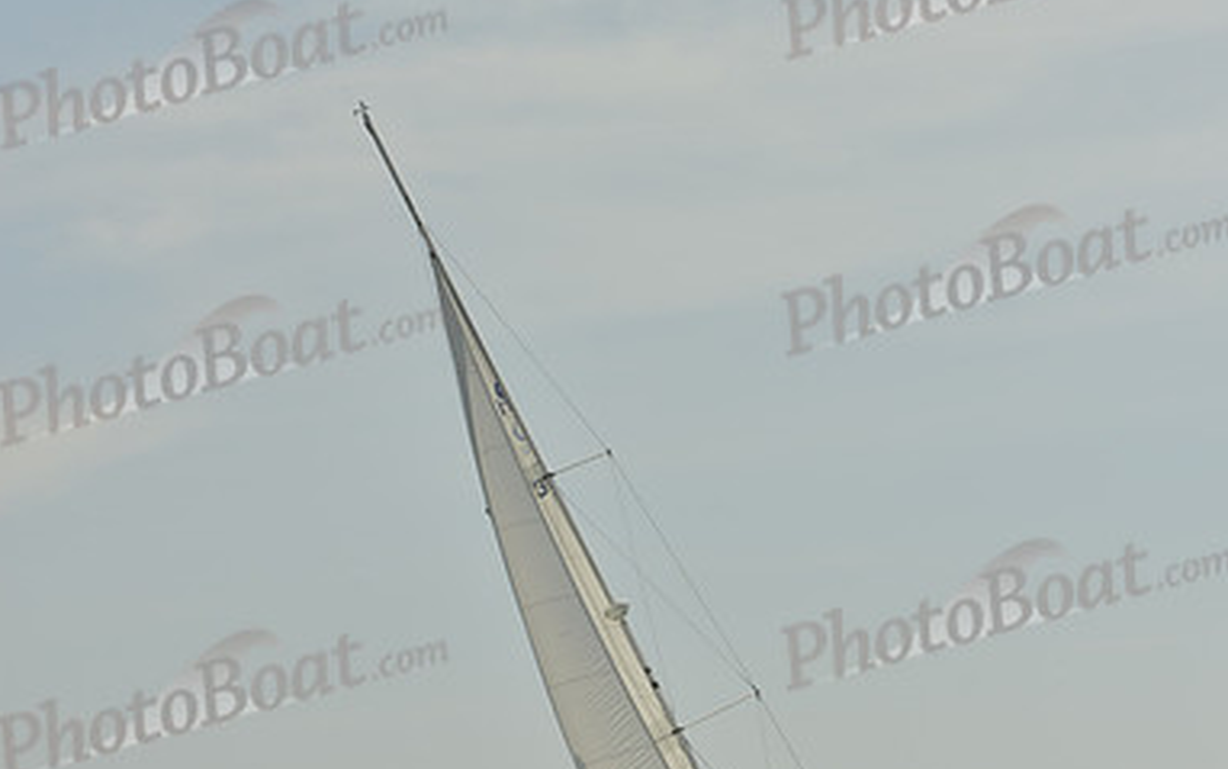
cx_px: 616
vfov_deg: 9.9
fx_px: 4452
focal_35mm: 133
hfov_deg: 15.7
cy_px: 486
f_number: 9
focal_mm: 86
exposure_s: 1/1250
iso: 200
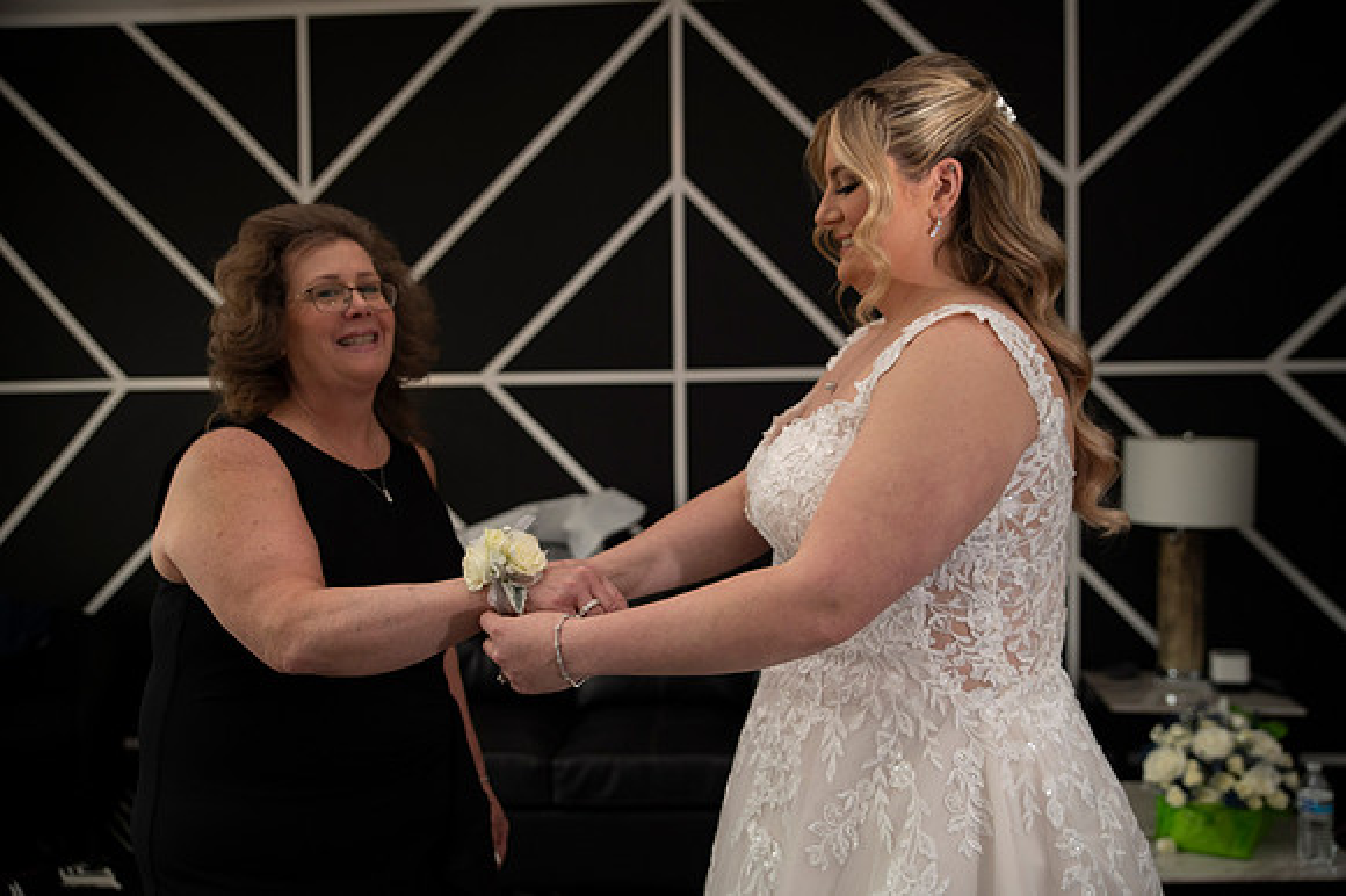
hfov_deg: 58.7
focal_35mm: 32
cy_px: 448
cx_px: 673
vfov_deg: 41.1
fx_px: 1196
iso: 1600
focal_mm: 32
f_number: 2.8
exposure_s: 1/1600
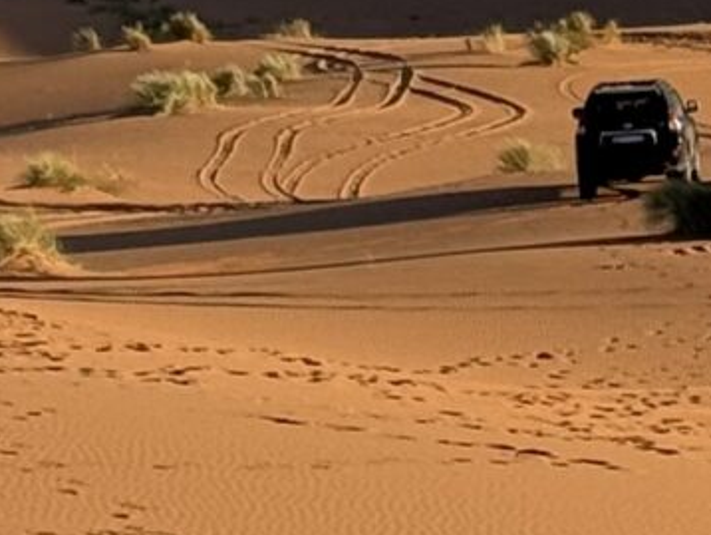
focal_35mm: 343
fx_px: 7050
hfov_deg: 5.8
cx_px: 26
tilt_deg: -5.5
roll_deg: +4.1
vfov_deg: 4.3
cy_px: -300
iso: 64
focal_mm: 6.76
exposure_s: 1/2415
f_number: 1.78
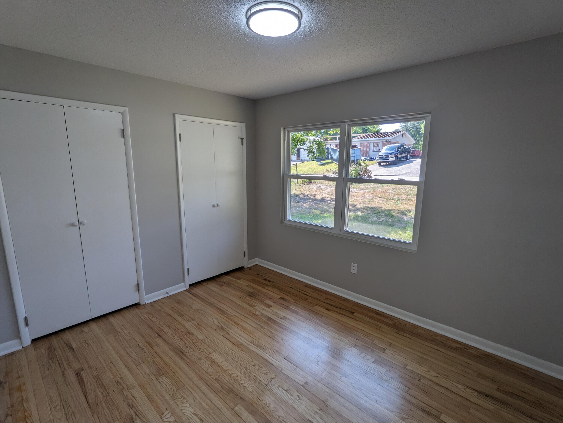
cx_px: 282
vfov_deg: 78.1
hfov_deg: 94.5
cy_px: 212
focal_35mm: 16
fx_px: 260
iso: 31
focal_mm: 2.22
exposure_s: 1/155
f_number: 2.2
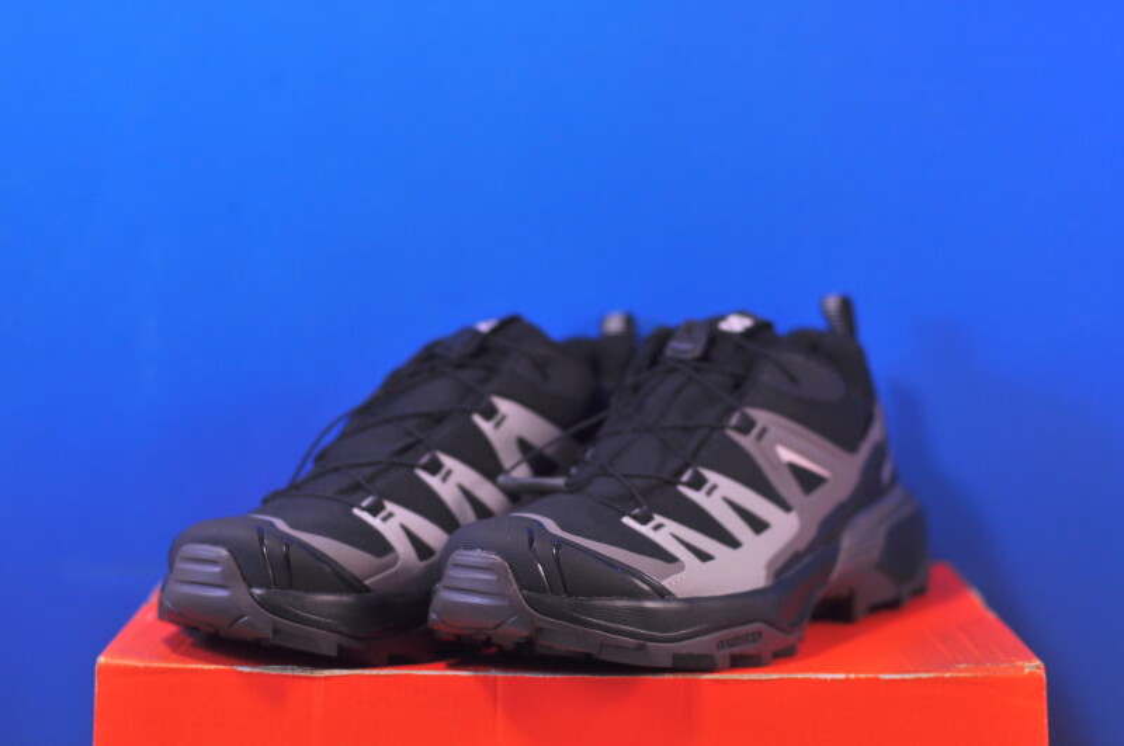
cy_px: 373
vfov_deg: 18.1
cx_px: 562
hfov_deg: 27.0
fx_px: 2338
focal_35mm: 75
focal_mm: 50
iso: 250
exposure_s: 1/320
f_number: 2.5
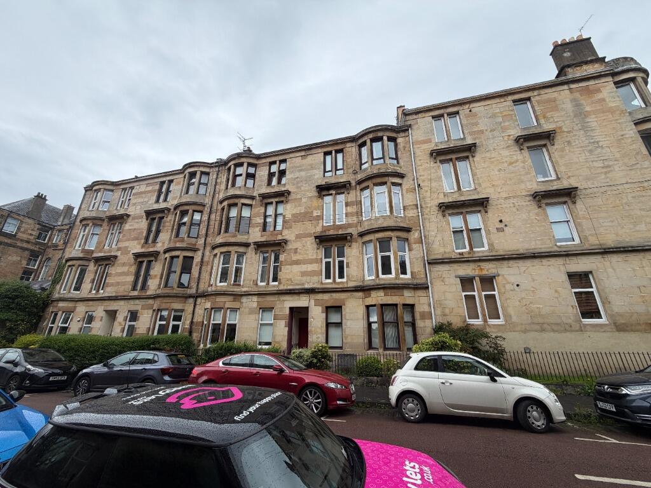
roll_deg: -0.6
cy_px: 244
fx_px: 263
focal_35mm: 14
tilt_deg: +19.5
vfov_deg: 85.7
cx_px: 326
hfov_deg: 102.1
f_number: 2.2
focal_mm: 2.22
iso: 40
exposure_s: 1/770
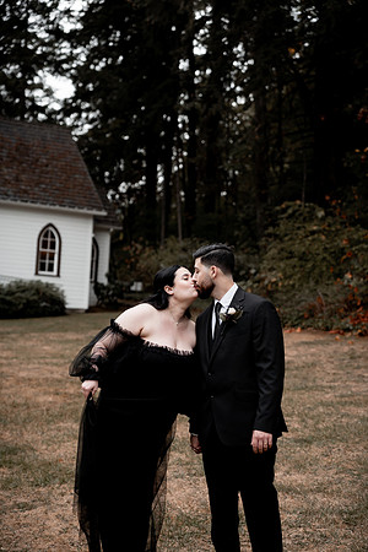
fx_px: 797
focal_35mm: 52
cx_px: 184
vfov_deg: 38.2
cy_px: 276
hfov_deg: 26.0
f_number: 2.8
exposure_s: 1/1600
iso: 400
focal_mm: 52
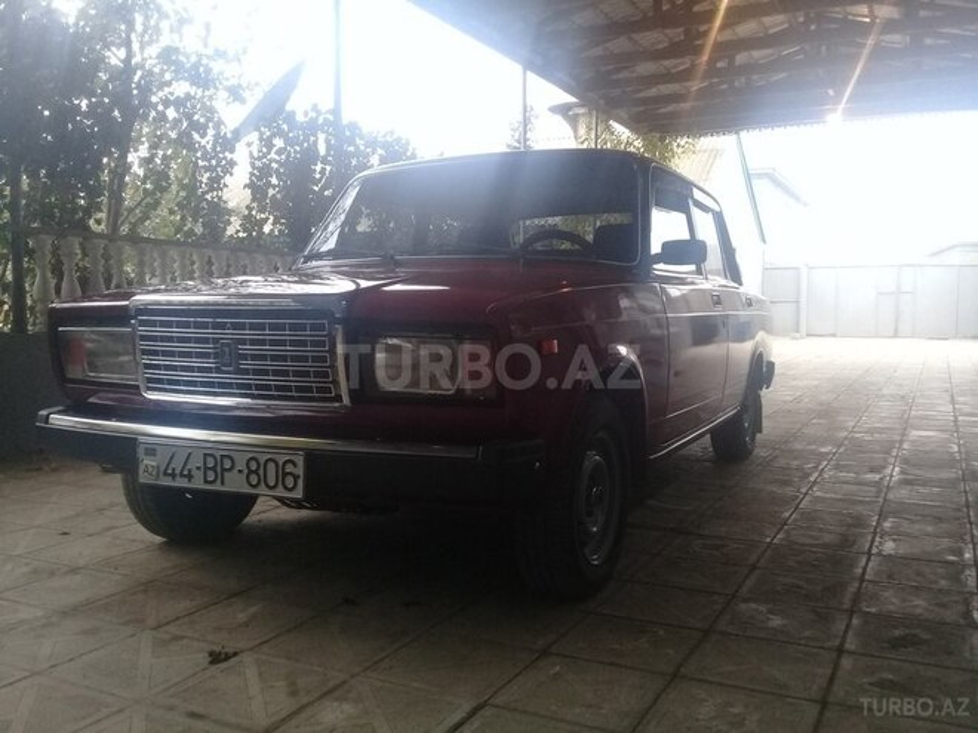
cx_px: 489
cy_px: 366
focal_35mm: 31
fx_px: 876
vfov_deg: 45.4
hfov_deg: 58.4
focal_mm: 3.3
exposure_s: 1/33
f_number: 2.2
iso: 125
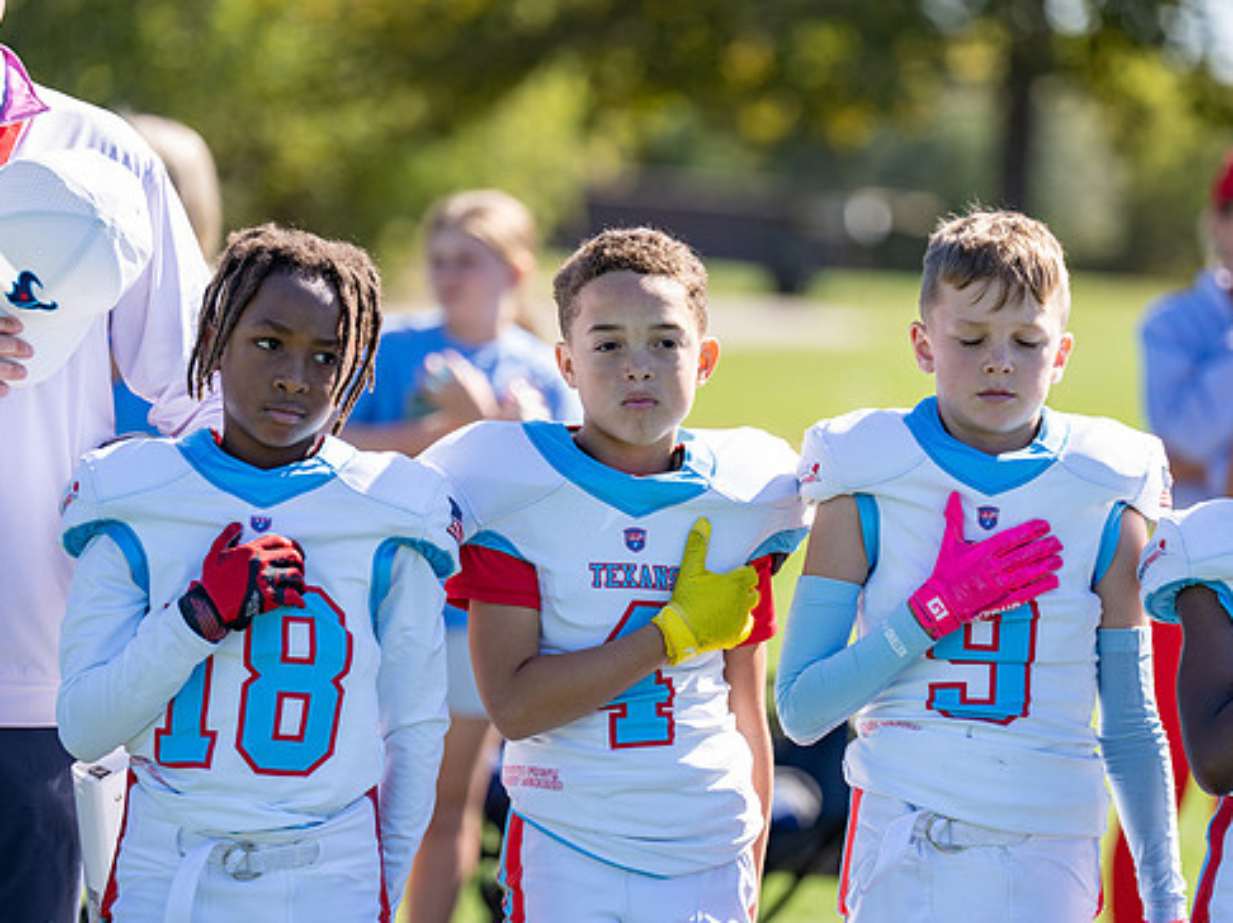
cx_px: 669
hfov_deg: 9.1
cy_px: 511
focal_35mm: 218
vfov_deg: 6.8
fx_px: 7761
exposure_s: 1/1000
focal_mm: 160
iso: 125
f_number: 2.8
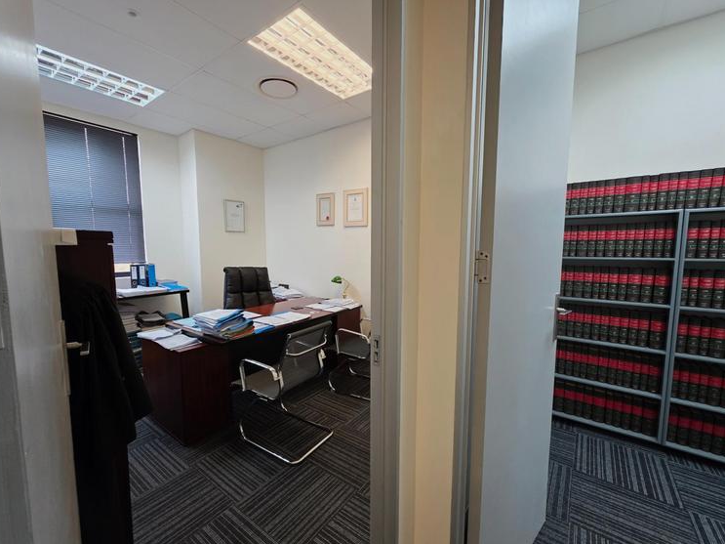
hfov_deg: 102.0
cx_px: 345
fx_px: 293
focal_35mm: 14
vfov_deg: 85.7
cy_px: 276
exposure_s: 1/100
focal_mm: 2.2
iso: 250
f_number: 1.9
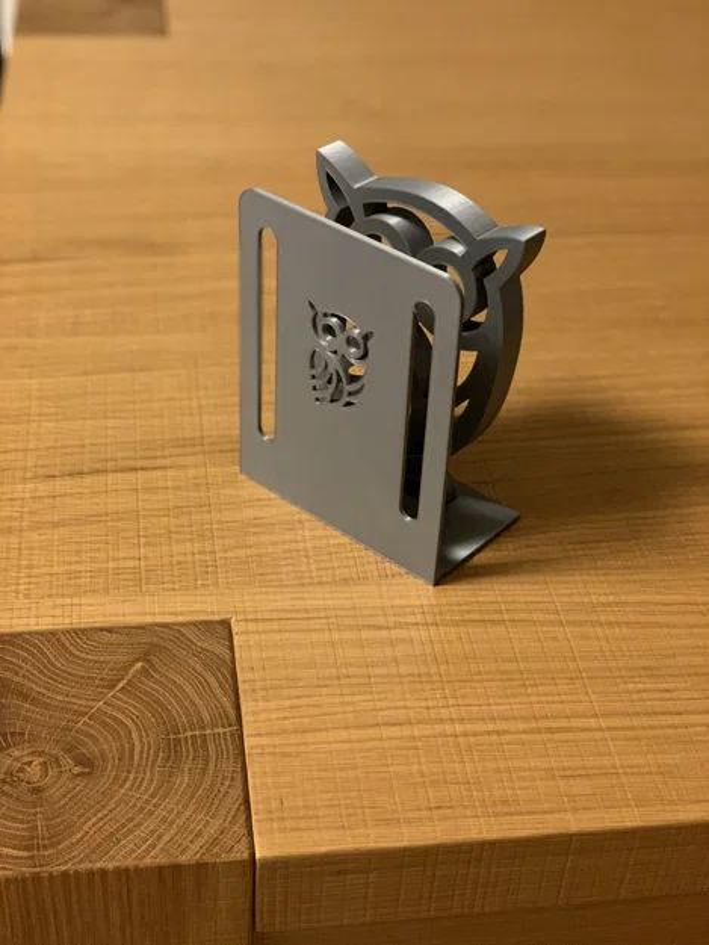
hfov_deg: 28.0
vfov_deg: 36.8
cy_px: 472
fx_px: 1420
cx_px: 354
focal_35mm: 52
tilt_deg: -36.4
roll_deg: -3.6
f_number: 2.4
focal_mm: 6
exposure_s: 1/30
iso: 640
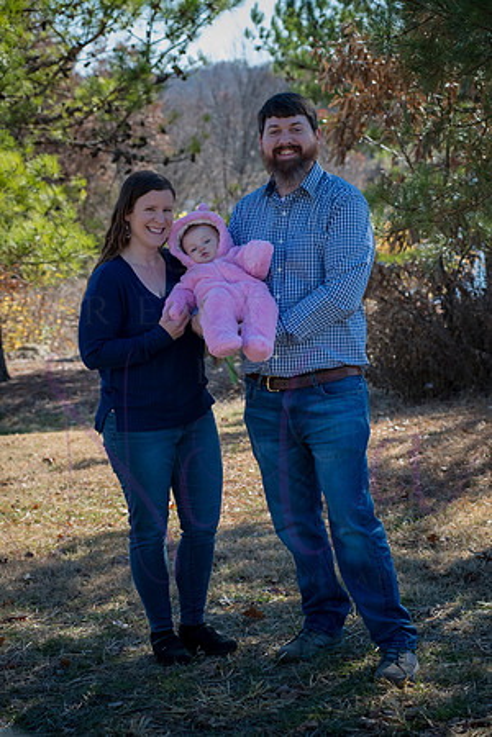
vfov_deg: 25.4
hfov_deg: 17.1
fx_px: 1640
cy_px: 368
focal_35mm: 80
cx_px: 246
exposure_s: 1/500
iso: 400
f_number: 6.3
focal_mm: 80
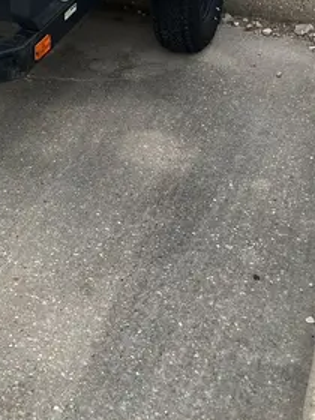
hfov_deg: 20.3
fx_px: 825
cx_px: -56
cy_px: -100
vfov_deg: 25.3
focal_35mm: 68
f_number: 1.6
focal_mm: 5.1
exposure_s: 1/1890
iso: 50
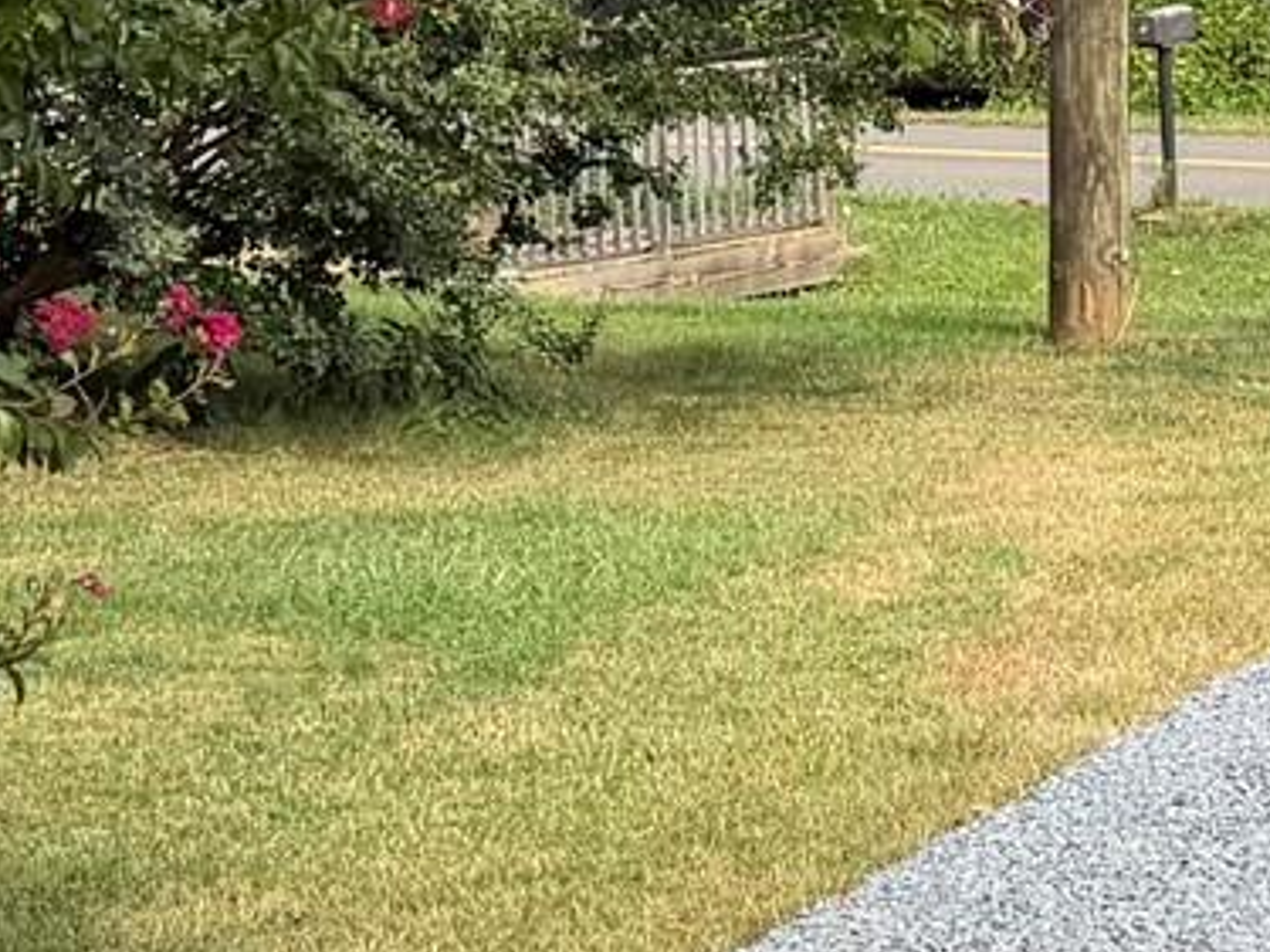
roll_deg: +0.2
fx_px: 4805
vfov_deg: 11.3
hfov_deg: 14.1
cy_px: 315
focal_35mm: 131
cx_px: 1920
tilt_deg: -6.7
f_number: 1.78
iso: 80
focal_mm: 6.76
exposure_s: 1/2801
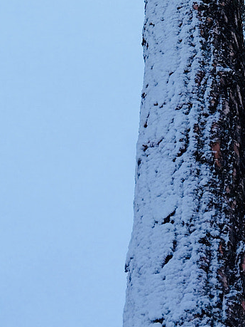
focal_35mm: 101
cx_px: 200
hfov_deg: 14.6
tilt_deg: +54.4
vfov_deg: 17.7
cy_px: -141
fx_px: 952
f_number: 2.2
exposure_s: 1/100
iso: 40
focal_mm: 4.15
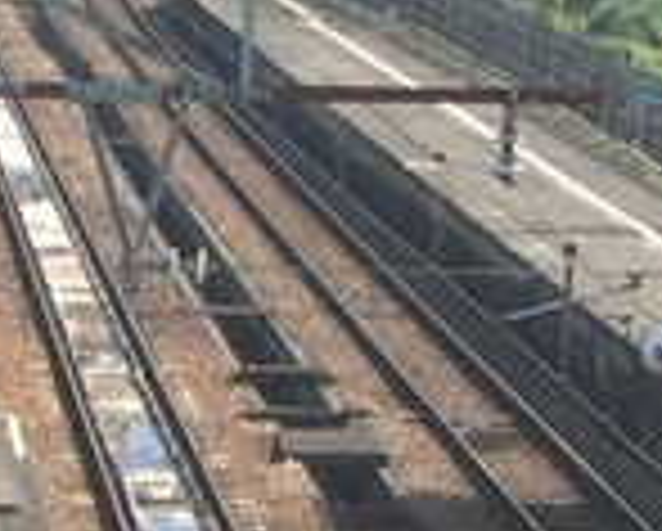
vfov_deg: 6.1
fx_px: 4532
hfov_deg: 8.3
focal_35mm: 231
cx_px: -95
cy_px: 1660
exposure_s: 1/340
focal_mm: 4.15
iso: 25
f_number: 2.2
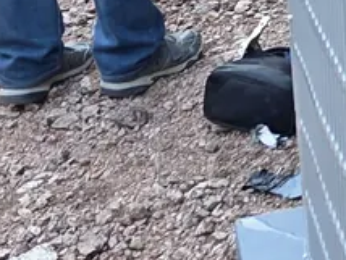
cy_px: -45
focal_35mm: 97
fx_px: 971
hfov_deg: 17.3
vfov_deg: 14.8
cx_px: 580
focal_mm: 2.2
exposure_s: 1/120
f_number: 1.9
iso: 80
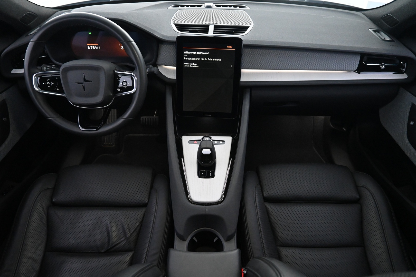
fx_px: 277
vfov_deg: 53.1
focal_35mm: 24
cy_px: 138
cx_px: 208
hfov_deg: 73.7
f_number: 4
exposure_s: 1/60
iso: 4000
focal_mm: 16
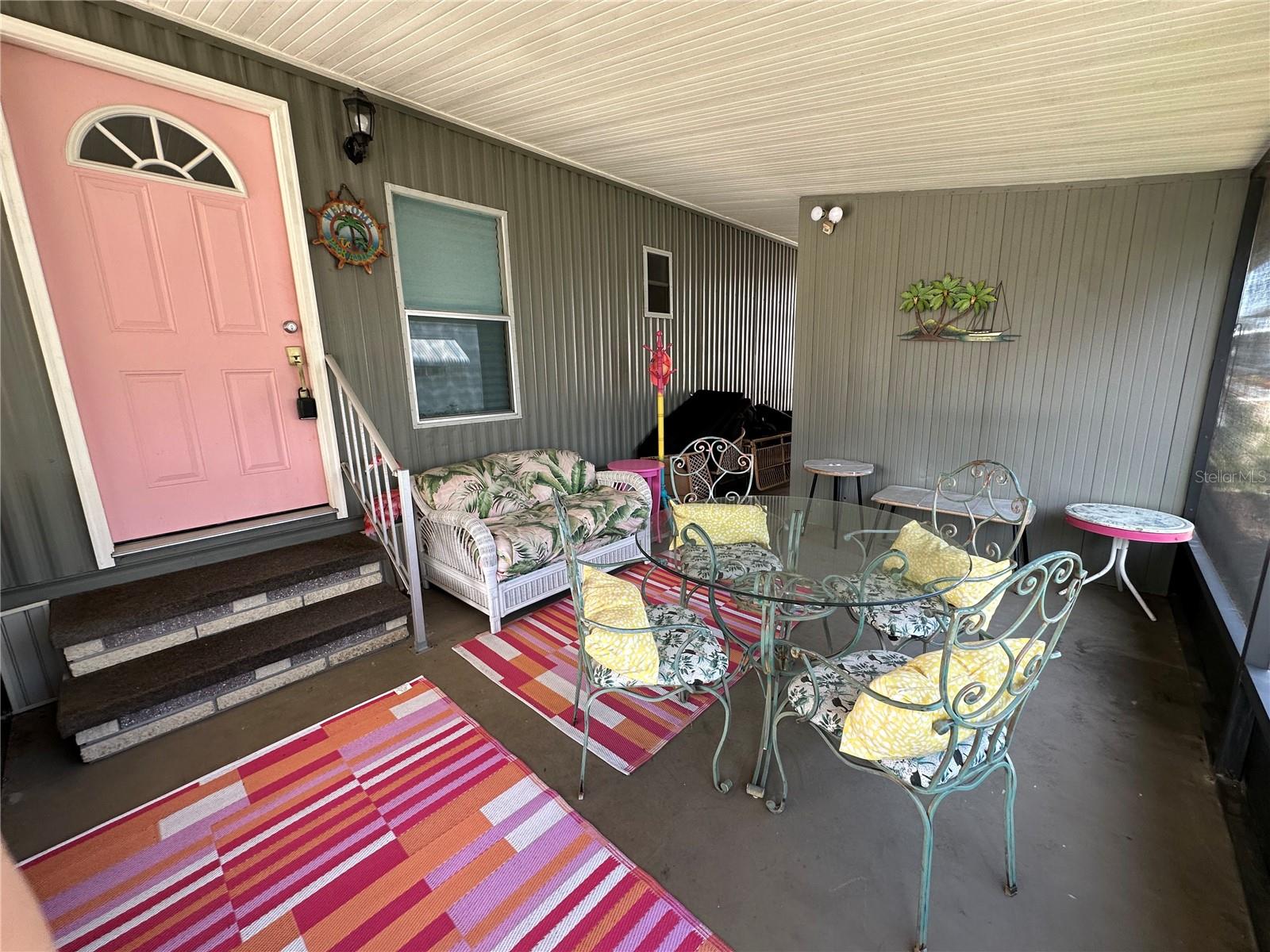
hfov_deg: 102.1
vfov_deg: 85.7
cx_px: 635
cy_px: 476
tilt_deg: -11.8
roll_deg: +1.2
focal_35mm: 14
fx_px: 514
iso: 100
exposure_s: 1/99
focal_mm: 2.22
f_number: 2.2
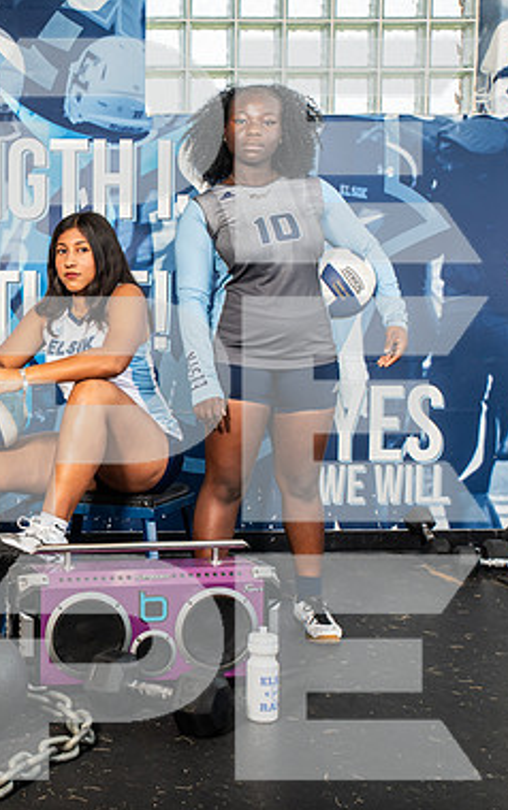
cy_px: 410
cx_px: -55
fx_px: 1239
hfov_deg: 21.9
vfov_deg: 36.3
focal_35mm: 56
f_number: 7.1
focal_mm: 36
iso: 250
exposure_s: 1/250
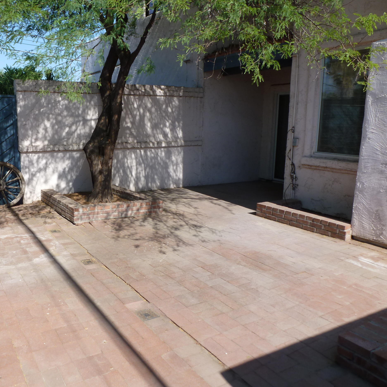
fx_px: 367
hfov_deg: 54.7
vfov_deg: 55.6
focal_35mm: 29
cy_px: 194
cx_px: 136
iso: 100
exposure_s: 1/400
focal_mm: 4.3
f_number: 4
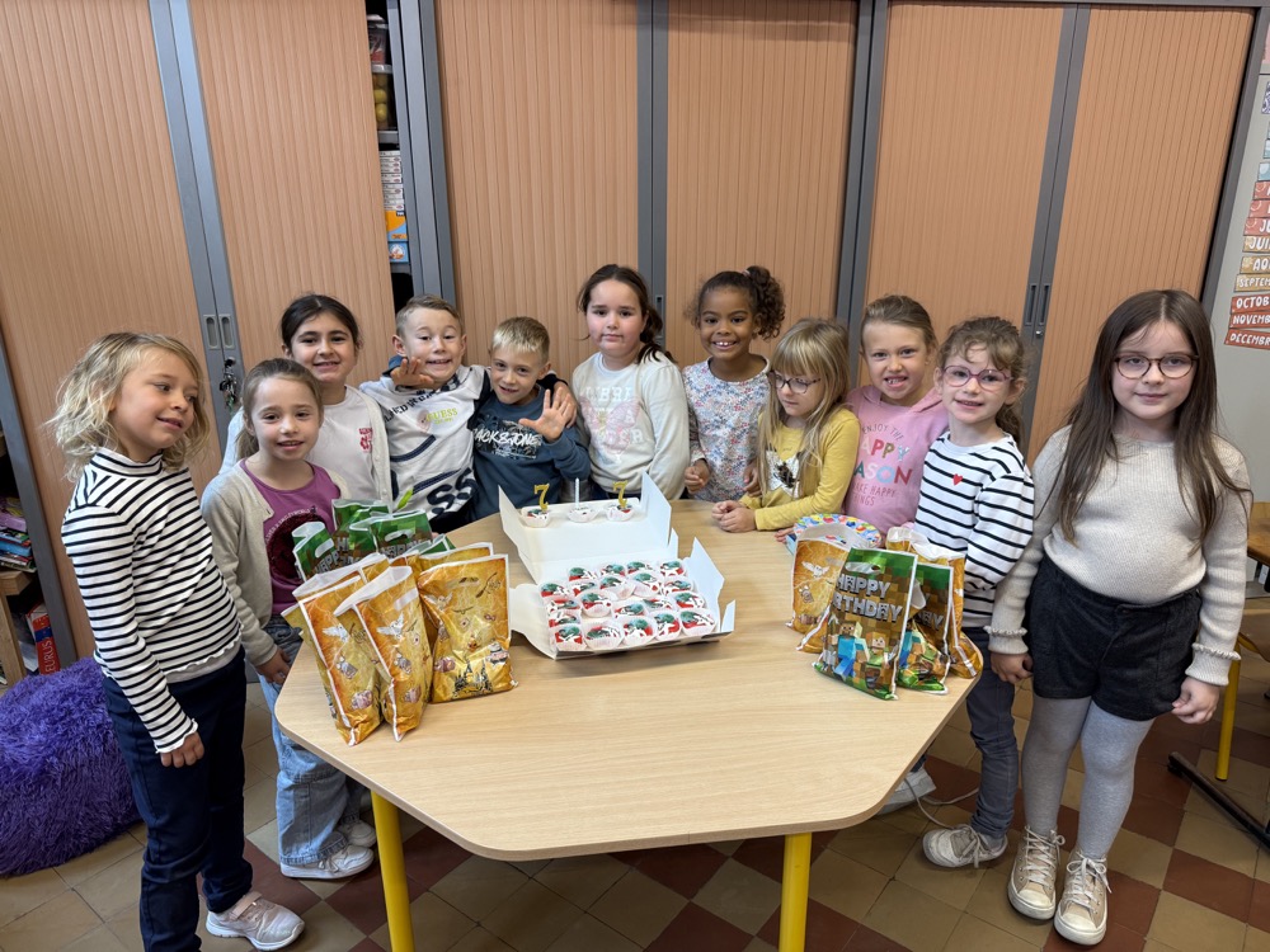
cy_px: 476
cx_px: 635
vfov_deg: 56.8
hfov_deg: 71.6
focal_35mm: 24
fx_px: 881
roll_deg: -0.1
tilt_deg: -19.0
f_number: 1.78
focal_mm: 6.76
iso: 125
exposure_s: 1/50
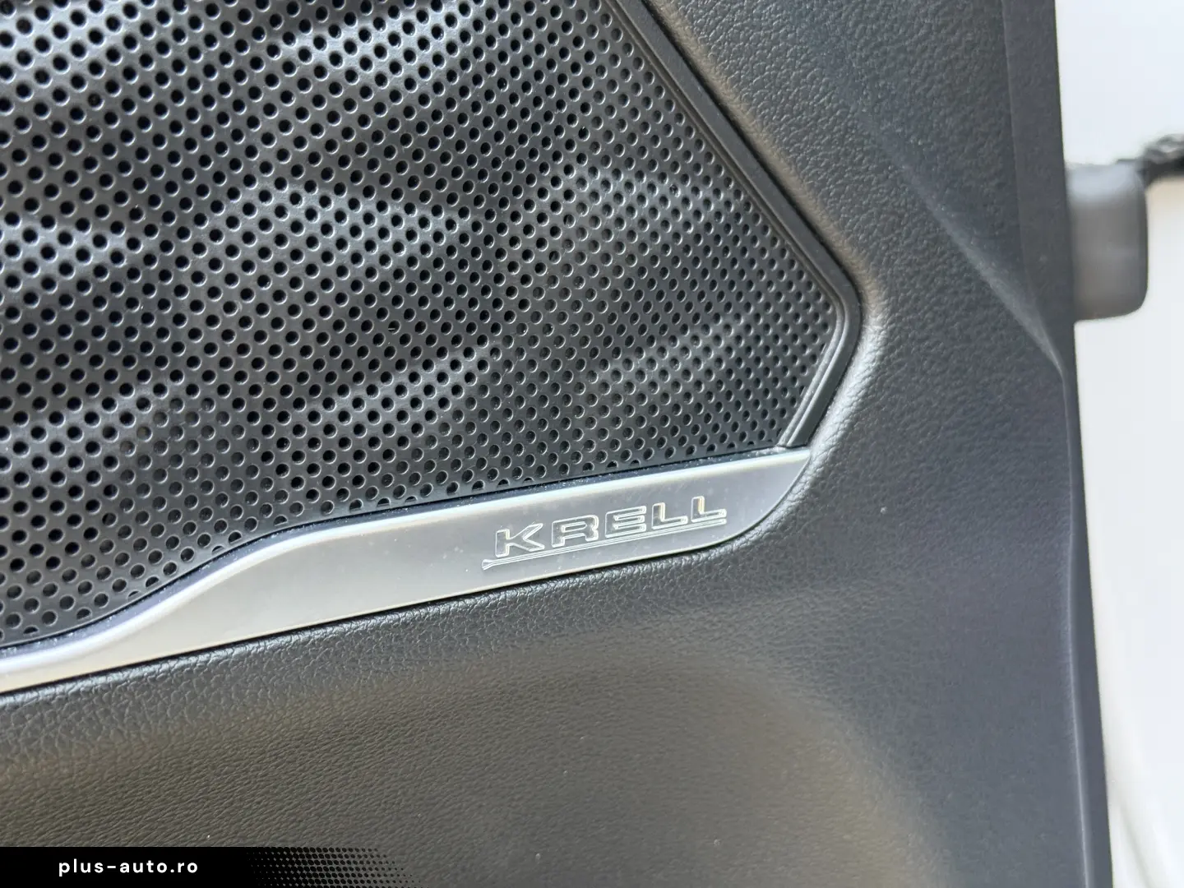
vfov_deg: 30.3
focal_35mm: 48
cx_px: 592
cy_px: 444
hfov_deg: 39.7
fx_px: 1642
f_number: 1.78
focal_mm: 6.76
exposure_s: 1/60
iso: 250
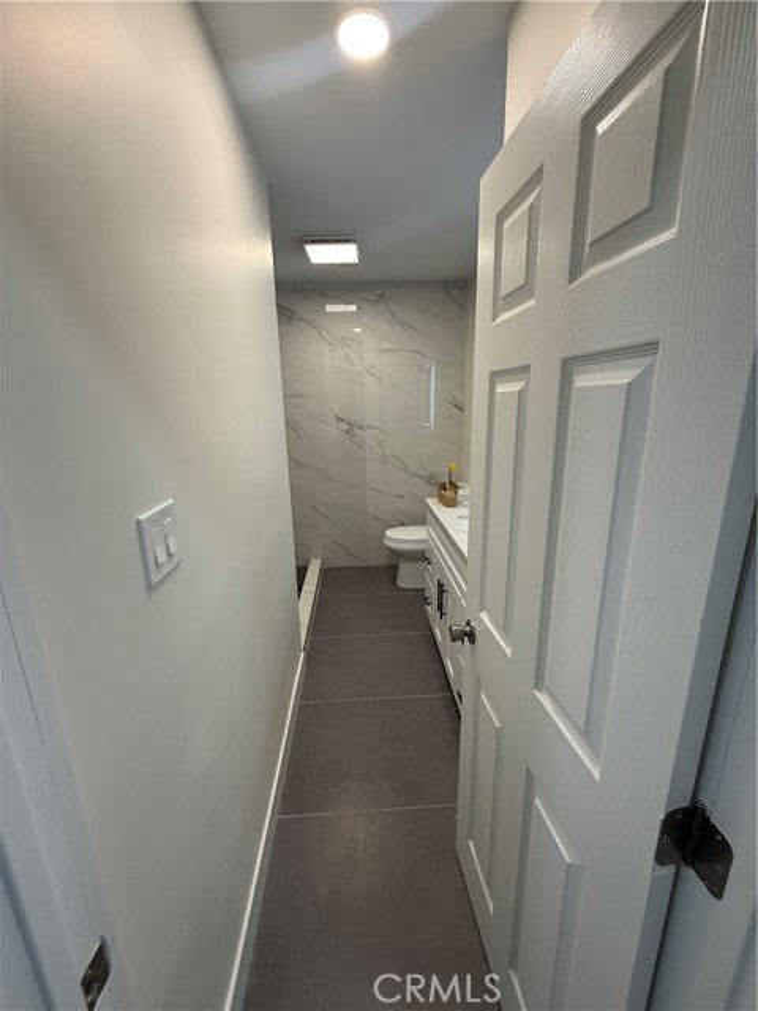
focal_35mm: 14
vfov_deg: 102.1
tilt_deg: -14.4
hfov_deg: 85.7
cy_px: 506
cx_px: 379
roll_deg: +1.2
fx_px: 409
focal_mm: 2.22
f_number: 2.2
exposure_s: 1/120
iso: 160
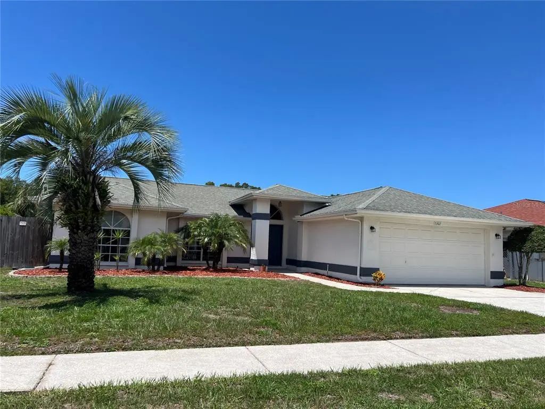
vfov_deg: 53.1
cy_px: 204
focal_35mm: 26
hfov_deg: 67.3
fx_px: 409
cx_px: 272
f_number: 1.5
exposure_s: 1/4630
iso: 50
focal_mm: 5.7
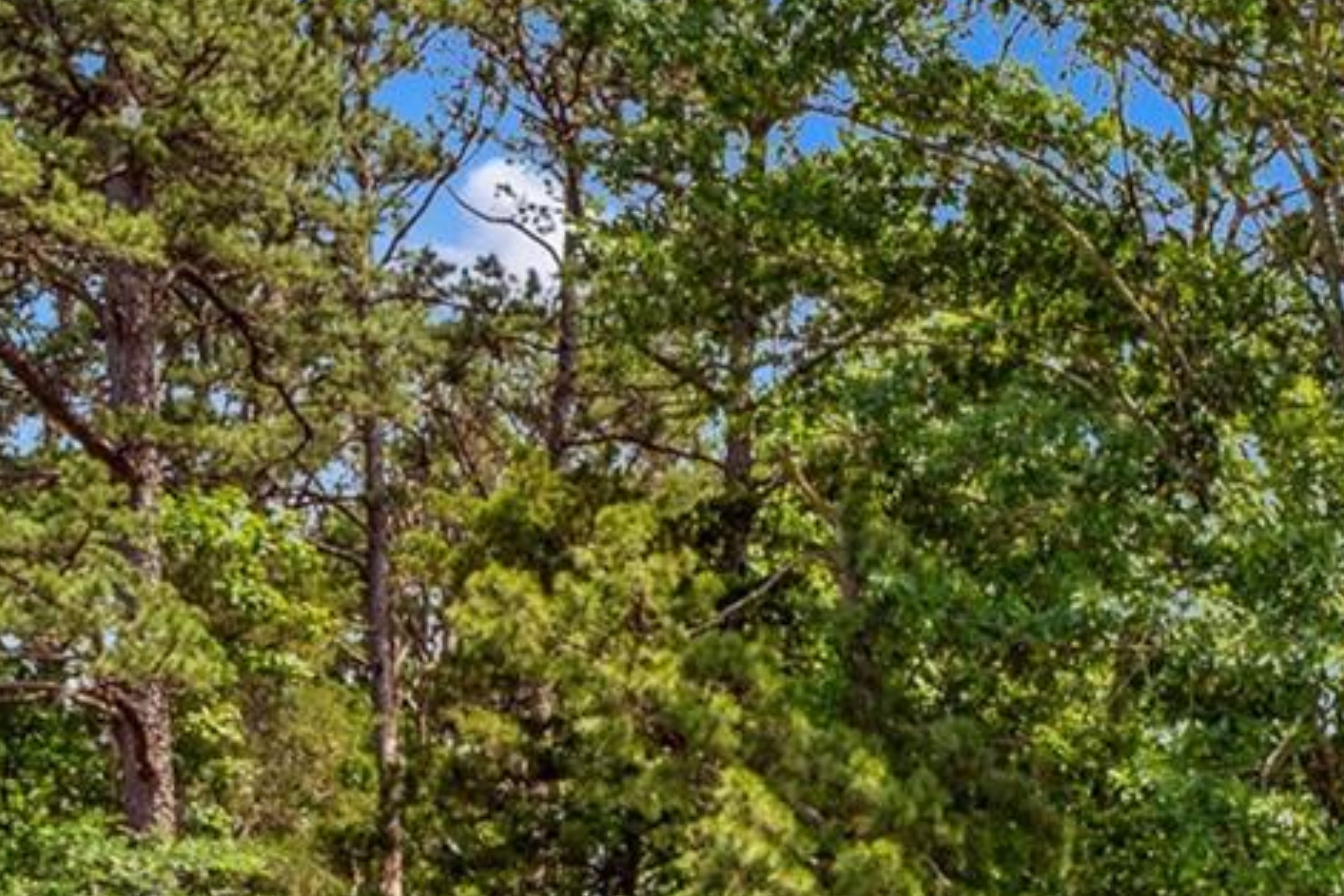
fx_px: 4218
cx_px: 1749
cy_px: 1676
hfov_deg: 17.0
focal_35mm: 113
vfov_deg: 11.2
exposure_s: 1/125
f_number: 8
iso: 100
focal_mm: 26
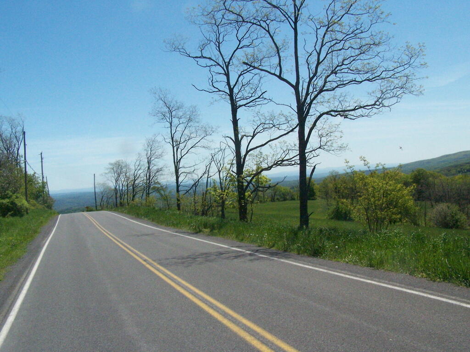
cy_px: 176
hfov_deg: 49.0
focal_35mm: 38
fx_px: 516
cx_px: 235
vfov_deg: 37.7
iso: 400
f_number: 5.6
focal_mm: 6.3
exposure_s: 1/1000
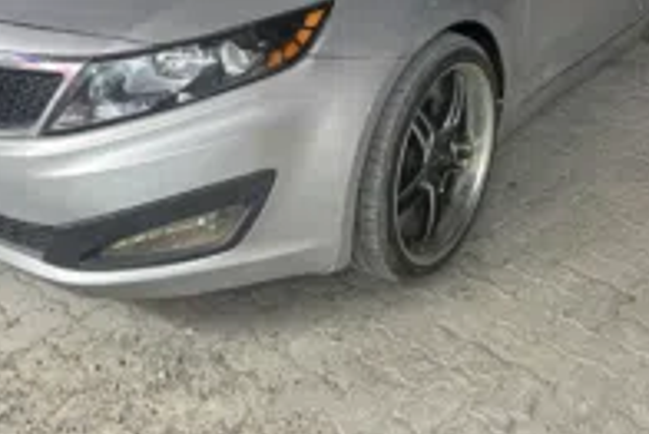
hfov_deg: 38.8
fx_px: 920
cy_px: 23
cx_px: 298
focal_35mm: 51
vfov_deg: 25.5
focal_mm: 6.86
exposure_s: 1/50
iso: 250
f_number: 1.78
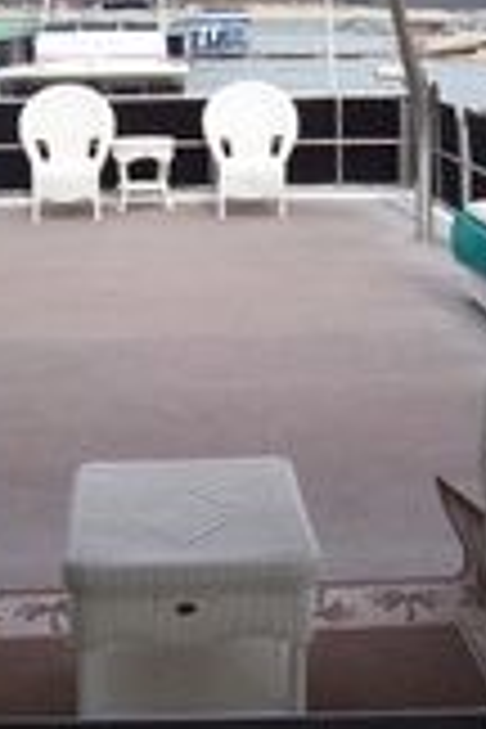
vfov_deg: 23.8
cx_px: 189
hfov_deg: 16.1
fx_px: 1721
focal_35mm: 85
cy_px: 270
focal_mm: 6
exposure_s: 1/350
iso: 80
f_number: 4.8
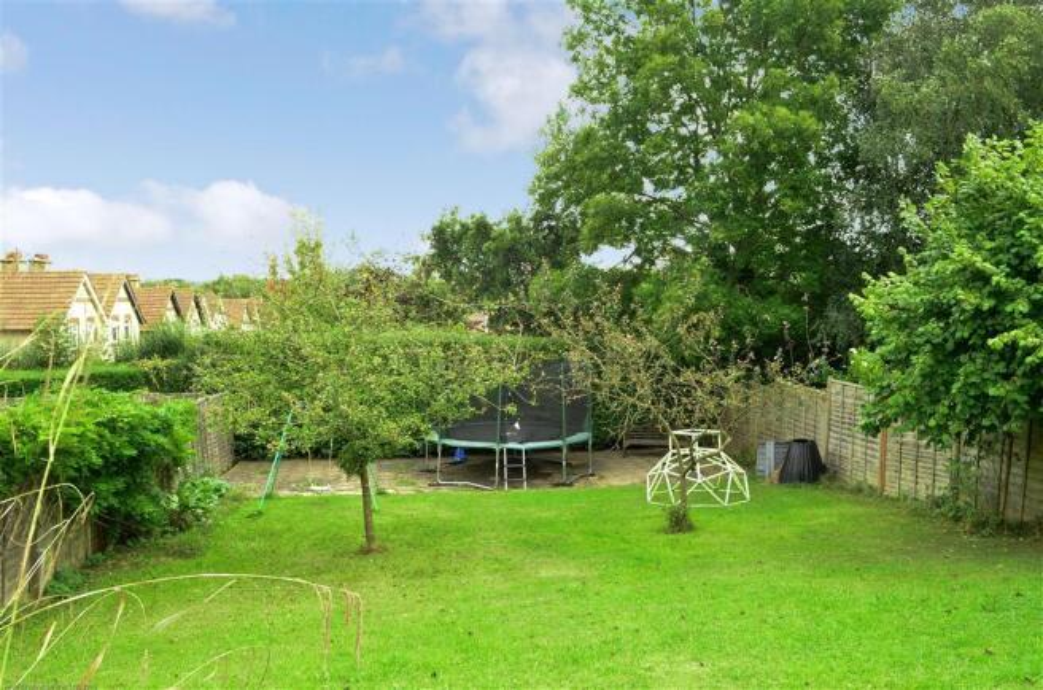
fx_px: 780
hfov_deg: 67.5
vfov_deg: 47.7
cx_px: 522
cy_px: 345
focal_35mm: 27
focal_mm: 18
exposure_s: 1/15
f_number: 14
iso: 200
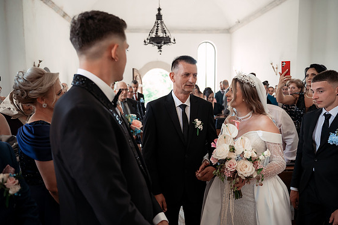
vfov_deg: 44.9
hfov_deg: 63.7
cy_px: 115
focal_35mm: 29
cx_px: 173
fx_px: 272
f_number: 2.8
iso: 1600
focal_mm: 28
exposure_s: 1/200
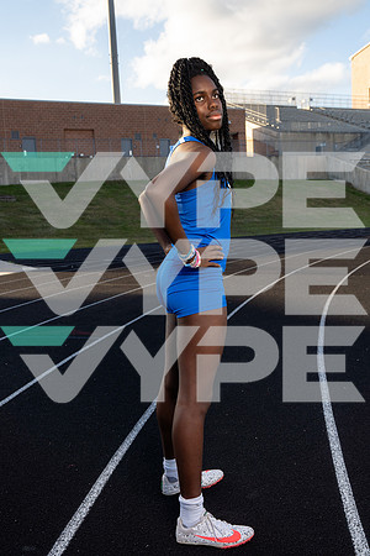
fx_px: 586
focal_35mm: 38
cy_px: 278
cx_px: 185
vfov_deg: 50.7
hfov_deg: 35.1
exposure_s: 1/250
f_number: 8
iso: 320
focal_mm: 38
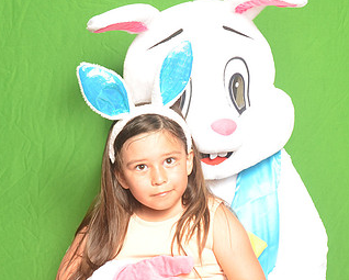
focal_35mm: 87
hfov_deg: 22.0
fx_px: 899
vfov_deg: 17.7
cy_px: 178
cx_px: 182
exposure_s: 1/60
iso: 400
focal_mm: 34
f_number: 5.6
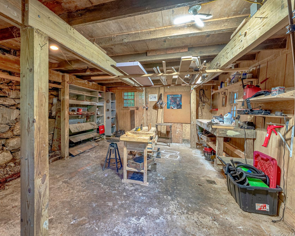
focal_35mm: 16
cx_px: 124
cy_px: 119
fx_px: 140
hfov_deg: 92.4
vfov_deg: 80.4
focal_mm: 14
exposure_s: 1/60
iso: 400
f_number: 9
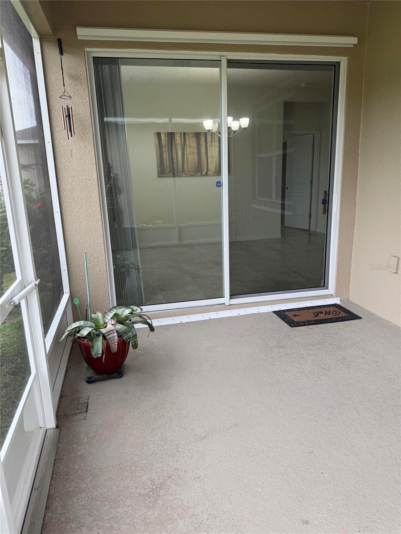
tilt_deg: -14.3
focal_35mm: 24
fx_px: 371
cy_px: 267
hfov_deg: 56.8
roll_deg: +1.1
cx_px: 200
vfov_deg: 71.6
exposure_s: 1/133
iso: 80
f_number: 1.78
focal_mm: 6.76
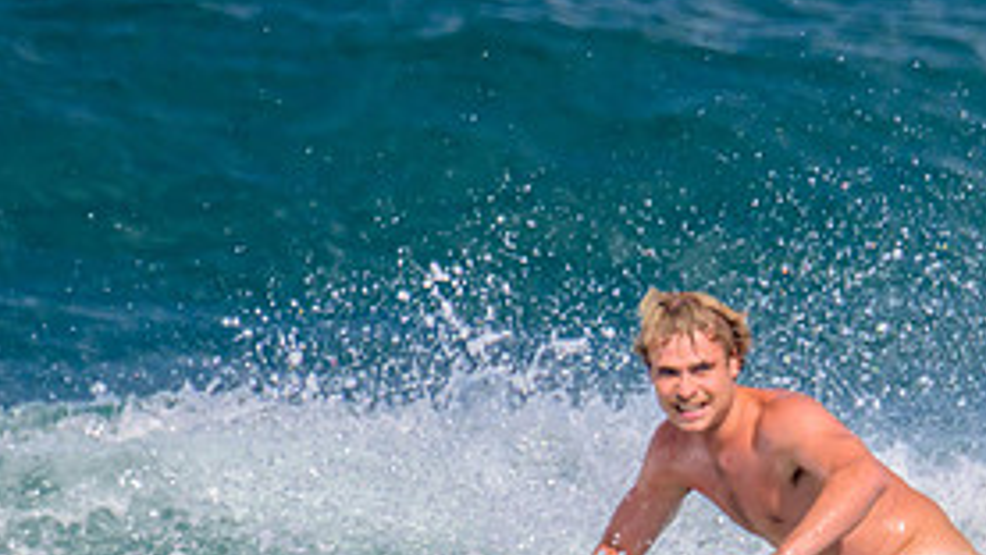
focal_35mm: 2256
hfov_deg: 1.0
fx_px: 59000
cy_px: 466
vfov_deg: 0.5
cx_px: 954
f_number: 11
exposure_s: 1/2000
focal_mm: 800
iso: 800
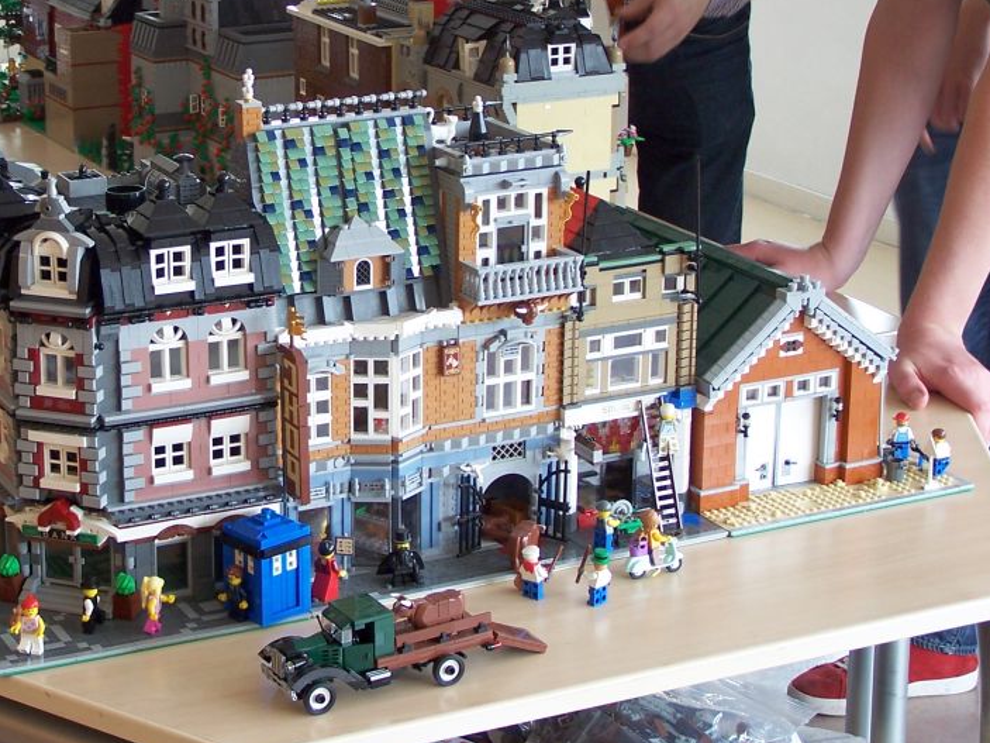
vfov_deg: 17.1
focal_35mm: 86
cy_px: 238
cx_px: 292
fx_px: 2459
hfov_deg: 22.6
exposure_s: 1/15
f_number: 3.1
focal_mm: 9.8
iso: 80
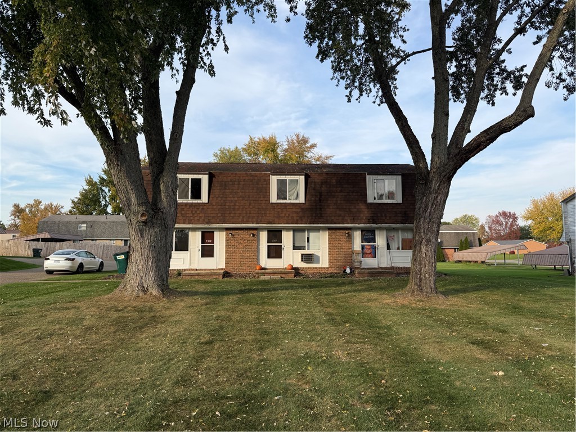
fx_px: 399
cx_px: 288
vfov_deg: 56.8
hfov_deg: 71.6
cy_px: 216
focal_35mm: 24
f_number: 1.78
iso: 80
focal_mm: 6.76
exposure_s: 1/2370
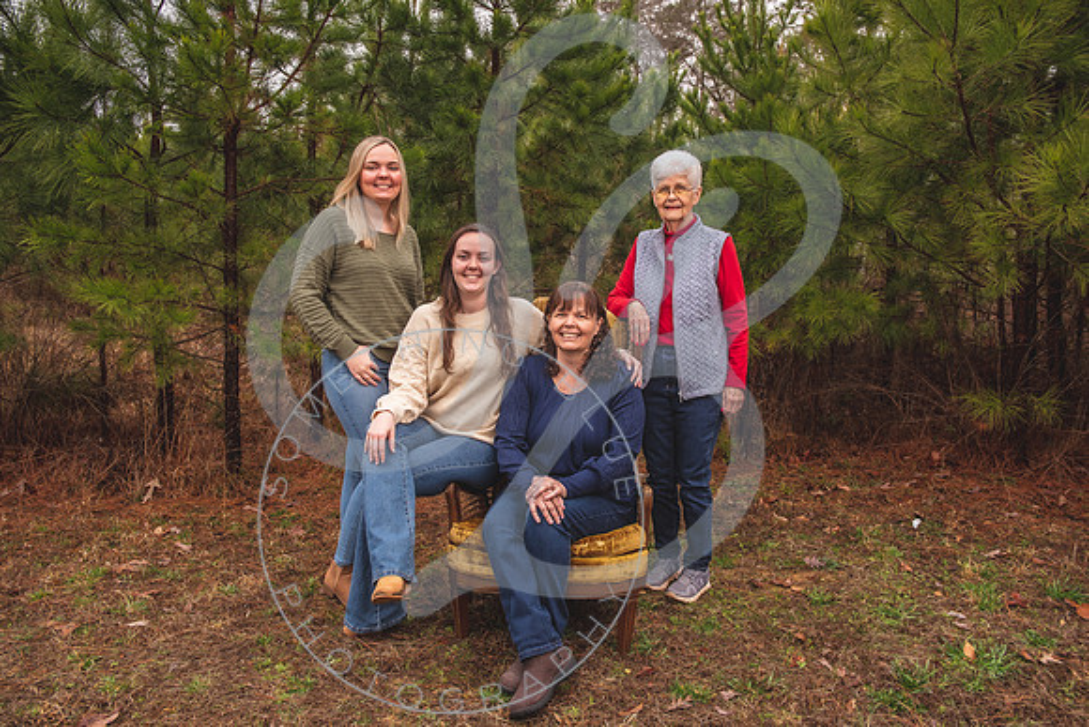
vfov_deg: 46.4
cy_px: 364
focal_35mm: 28
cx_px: 544
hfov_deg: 65.5
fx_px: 847
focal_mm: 28
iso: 200
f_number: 5.6
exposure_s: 1/160
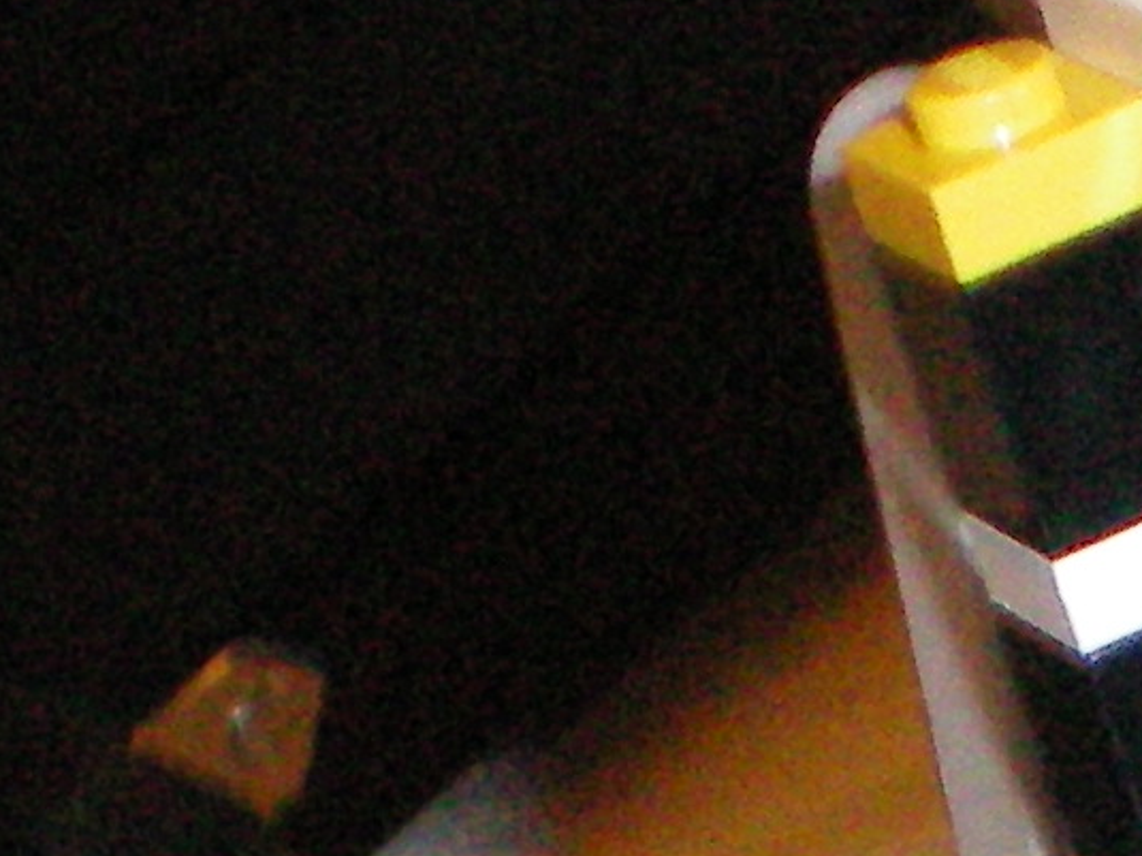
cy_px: 2500
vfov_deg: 6.0
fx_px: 7652
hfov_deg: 8.3
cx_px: 1857
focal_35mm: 232
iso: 400
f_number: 4.6
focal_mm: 6.3
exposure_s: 1/60
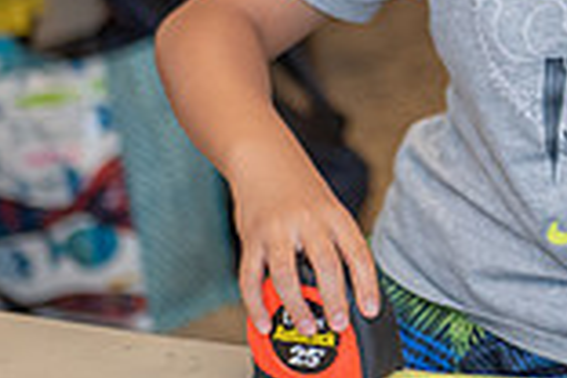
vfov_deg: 4.8
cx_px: 927
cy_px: -143
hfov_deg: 7.1
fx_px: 4488
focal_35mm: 285
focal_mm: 70
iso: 500
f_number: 3.2
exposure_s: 1/250
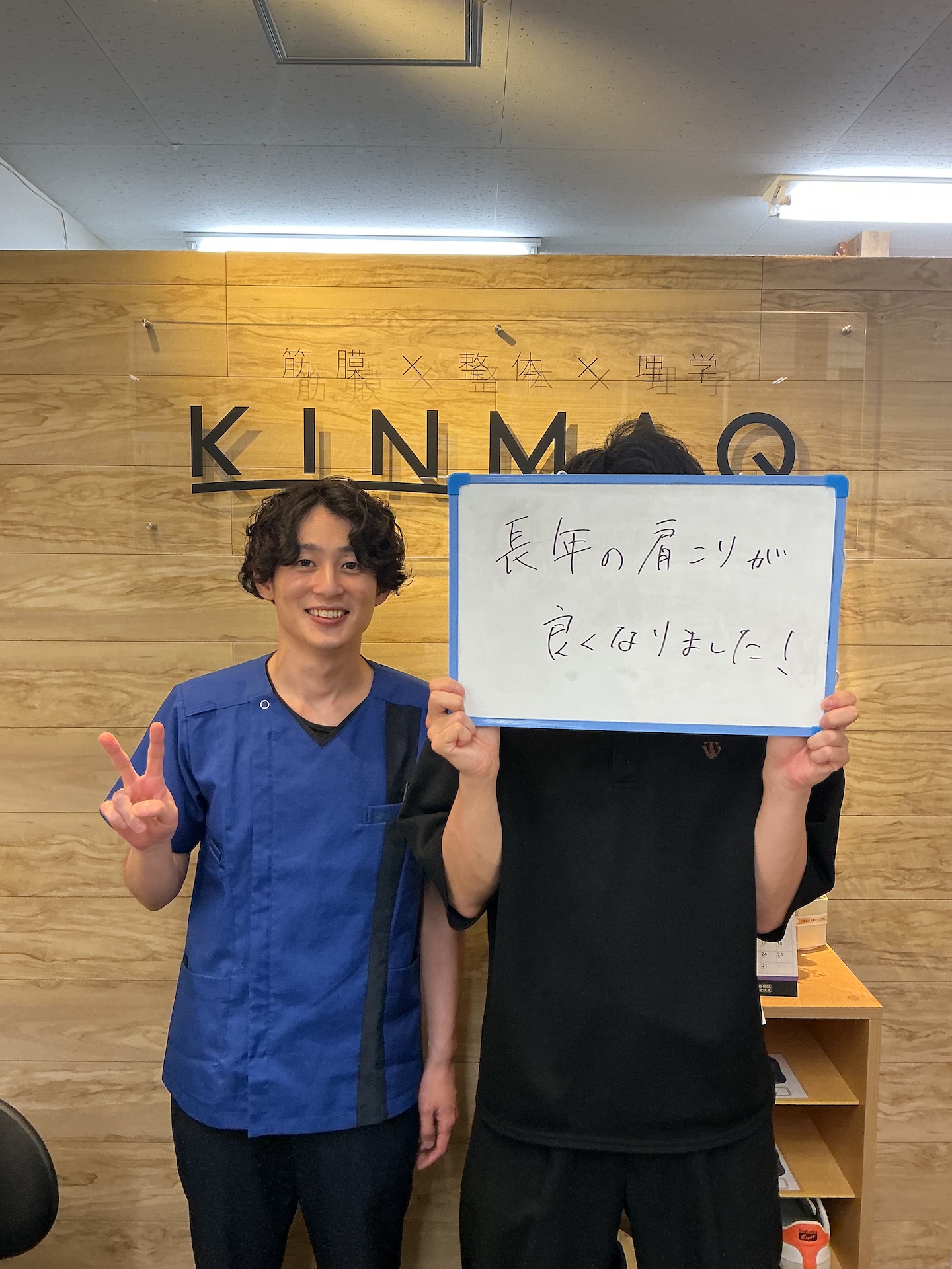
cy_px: 634
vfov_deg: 61.7
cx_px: 476
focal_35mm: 29
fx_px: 1063
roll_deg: -0.6
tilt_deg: -4.6
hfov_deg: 48.2
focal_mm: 3
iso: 64
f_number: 1.8
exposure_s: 1/50
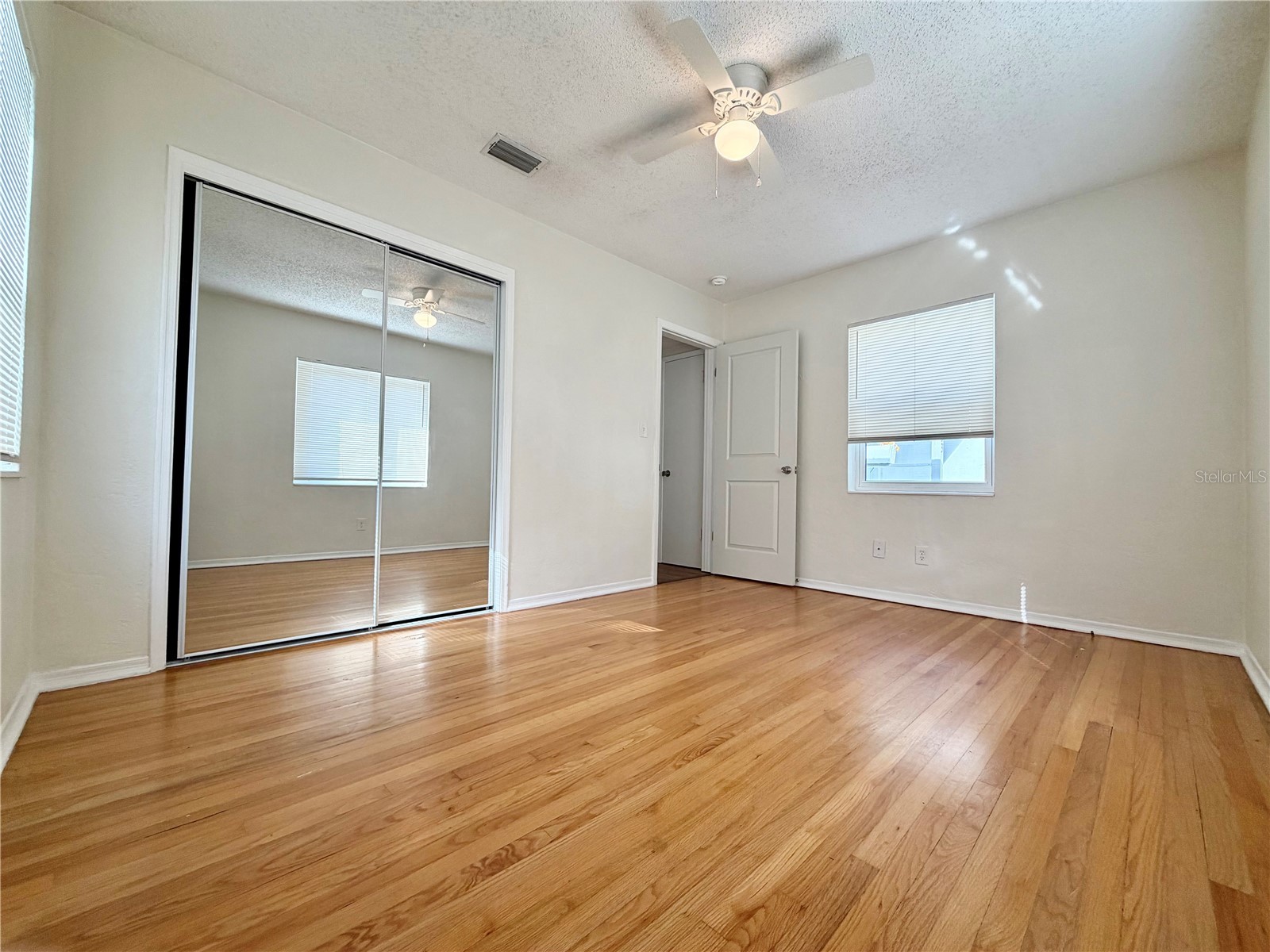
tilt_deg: +1.2
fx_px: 514
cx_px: 635
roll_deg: -0.4
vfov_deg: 85.7
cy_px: 476
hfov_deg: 102.1
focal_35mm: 14
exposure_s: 1/120
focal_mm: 2.22
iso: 80
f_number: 2.2
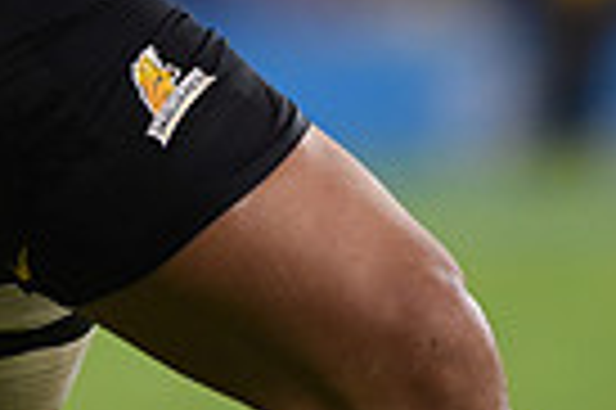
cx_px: -301
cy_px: -412
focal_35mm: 1271
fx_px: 21722
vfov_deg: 1.1
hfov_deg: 1.6
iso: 2000
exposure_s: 1/800
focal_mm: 300
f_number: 2.8
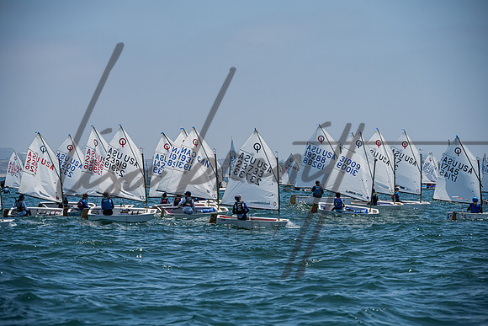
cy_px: 163
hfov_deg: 11.4
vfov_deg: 7.6
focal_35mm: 180
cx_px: 244
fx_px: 2440
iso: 250
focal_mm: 180
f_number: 7.6
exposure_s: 1/1600
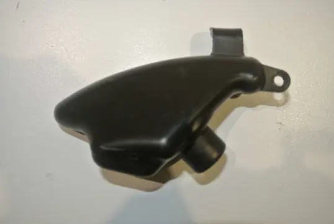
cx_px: 167
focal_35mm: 35
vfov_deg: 37.9
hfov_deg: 54.4
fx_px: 325
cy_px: 112
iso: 200
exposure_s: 1/60
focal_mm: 13.1
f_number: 4
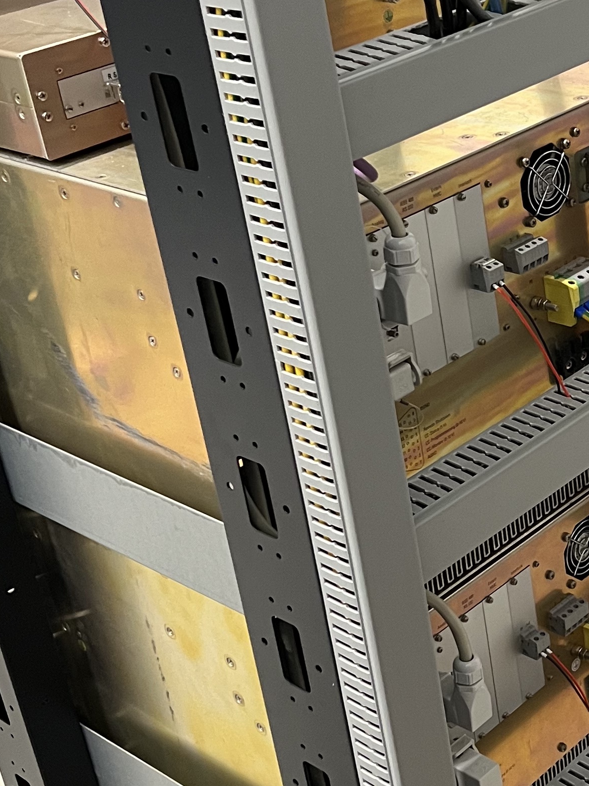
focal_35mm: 67
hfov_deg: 21.1
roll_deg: +6.4
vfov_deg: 29.0
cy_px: 356
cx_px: 602
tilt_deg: -26.4
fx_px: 1521
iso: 320
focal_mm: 5.7
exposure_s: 1/60
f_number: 1.5
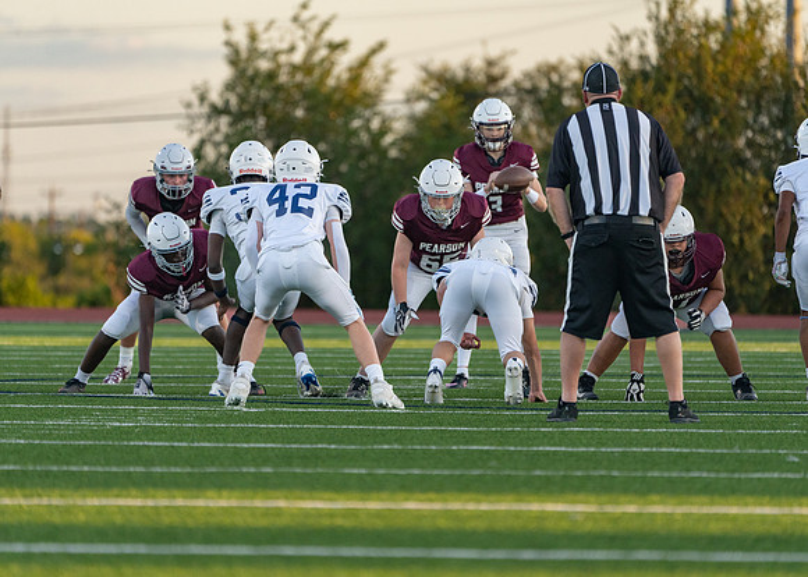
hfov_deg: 4.8
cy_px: 288
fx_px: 9701
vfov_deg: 3.4
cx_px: 404
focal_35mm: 423
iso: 1600
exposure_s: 1/1250
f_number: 5.6
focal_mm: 400
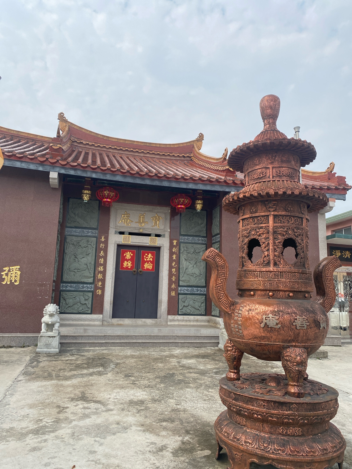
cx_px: 176
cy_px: 234
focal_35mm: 26
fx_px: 353
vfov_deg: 67.3
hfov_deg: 53.1
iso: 32
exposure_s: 1/3125
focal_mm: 4.25
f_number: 1.8
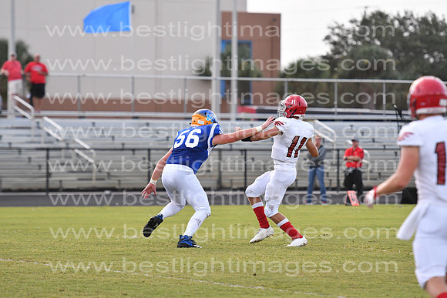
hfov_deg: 8.9
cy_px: 149
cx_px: 224
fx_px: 2887
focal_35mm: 232
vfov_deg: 5.9
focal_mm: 155
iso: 1600
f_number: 3.2
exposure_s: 1/1250
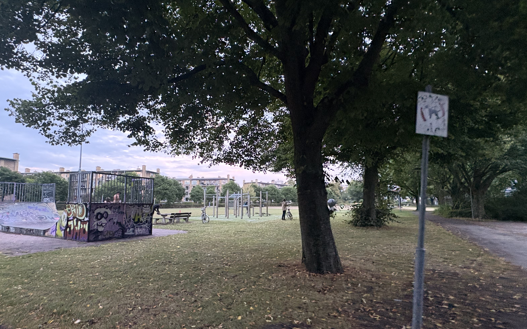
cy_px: 181
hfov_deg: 87.9
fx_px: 273
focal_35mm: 19
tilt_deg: +7.6
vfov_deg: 62.1
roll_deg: +1.2
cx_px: 253
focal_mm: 2.22
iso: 500
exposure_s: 1/60
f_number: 2.2
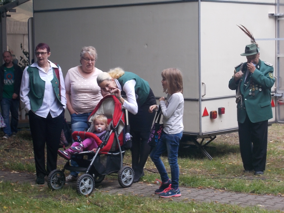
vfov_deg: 17.2
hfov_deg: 22.8
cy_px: 106
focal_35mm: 86
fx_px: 706
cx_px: 142
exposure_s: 1/60
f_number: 6.3
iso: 125
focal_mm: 15.4
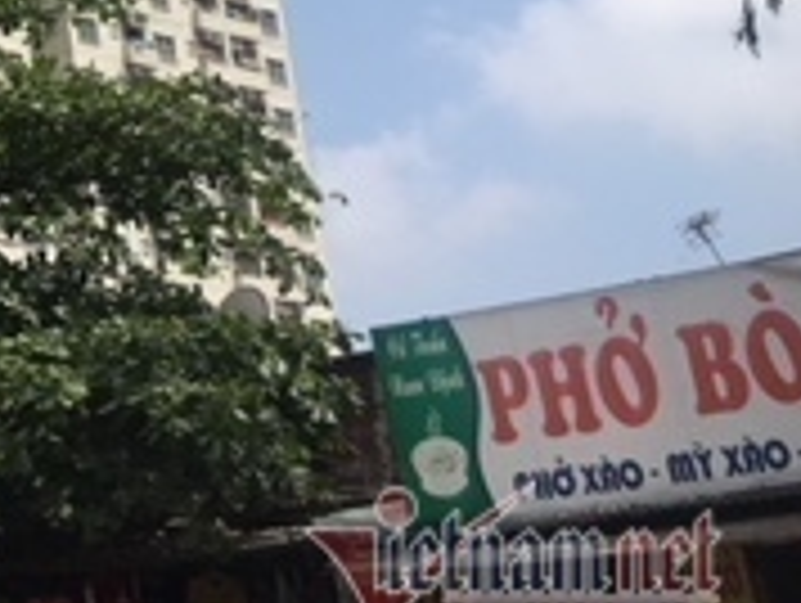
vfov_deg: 13.4
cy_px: -302
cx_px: -567
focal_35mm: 104
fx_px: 2410
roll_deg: +1.8
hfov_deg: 16.3
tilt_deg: +22.1
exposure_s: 1/2481
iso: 25
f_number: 2.2
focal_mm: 4.15
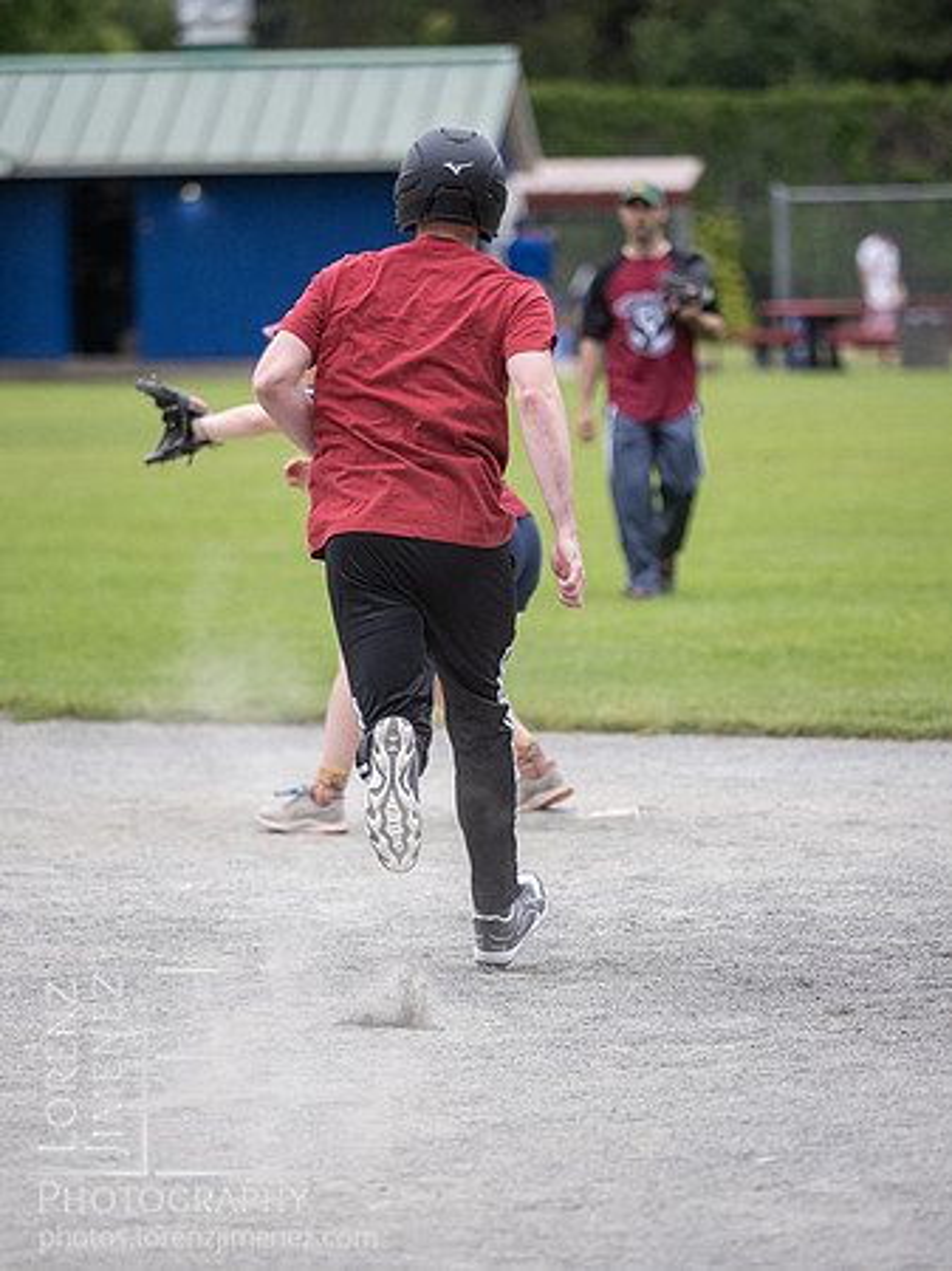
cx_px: 476
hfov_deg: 5.0
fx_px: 11011
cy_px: 636
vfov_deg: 6.6
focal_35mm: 300
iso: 1250
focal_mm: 150
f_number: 2.8
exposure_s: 1/1250
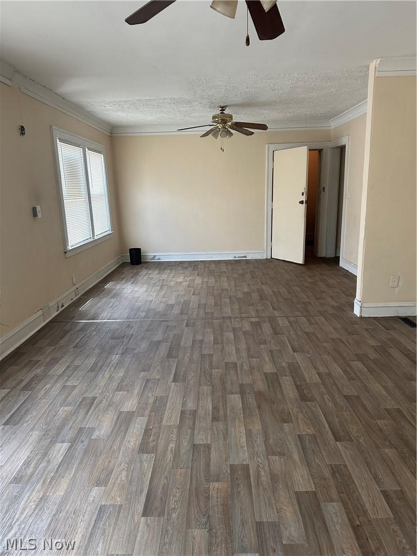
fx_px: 385
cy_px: 278
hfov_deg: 56.8
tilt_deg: -12.0
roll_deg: +1.4
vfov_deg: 71.6
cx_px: 208
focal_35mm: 24
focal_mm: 6.86
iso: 250
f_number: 1.78
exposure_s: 1/116
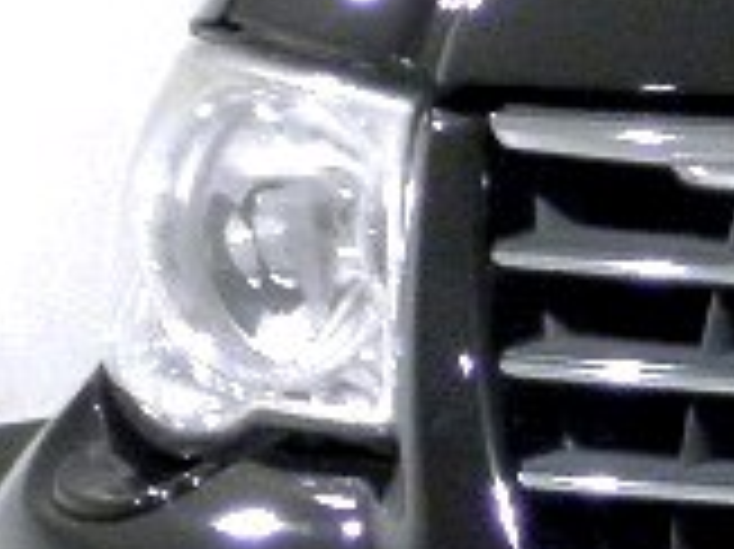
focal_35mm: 535
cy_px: -108
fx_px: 11336
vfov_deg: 2.8
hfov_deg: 3.6
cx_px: 2630
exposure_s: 1/8
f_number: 4.3
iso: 200
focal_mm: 12.2
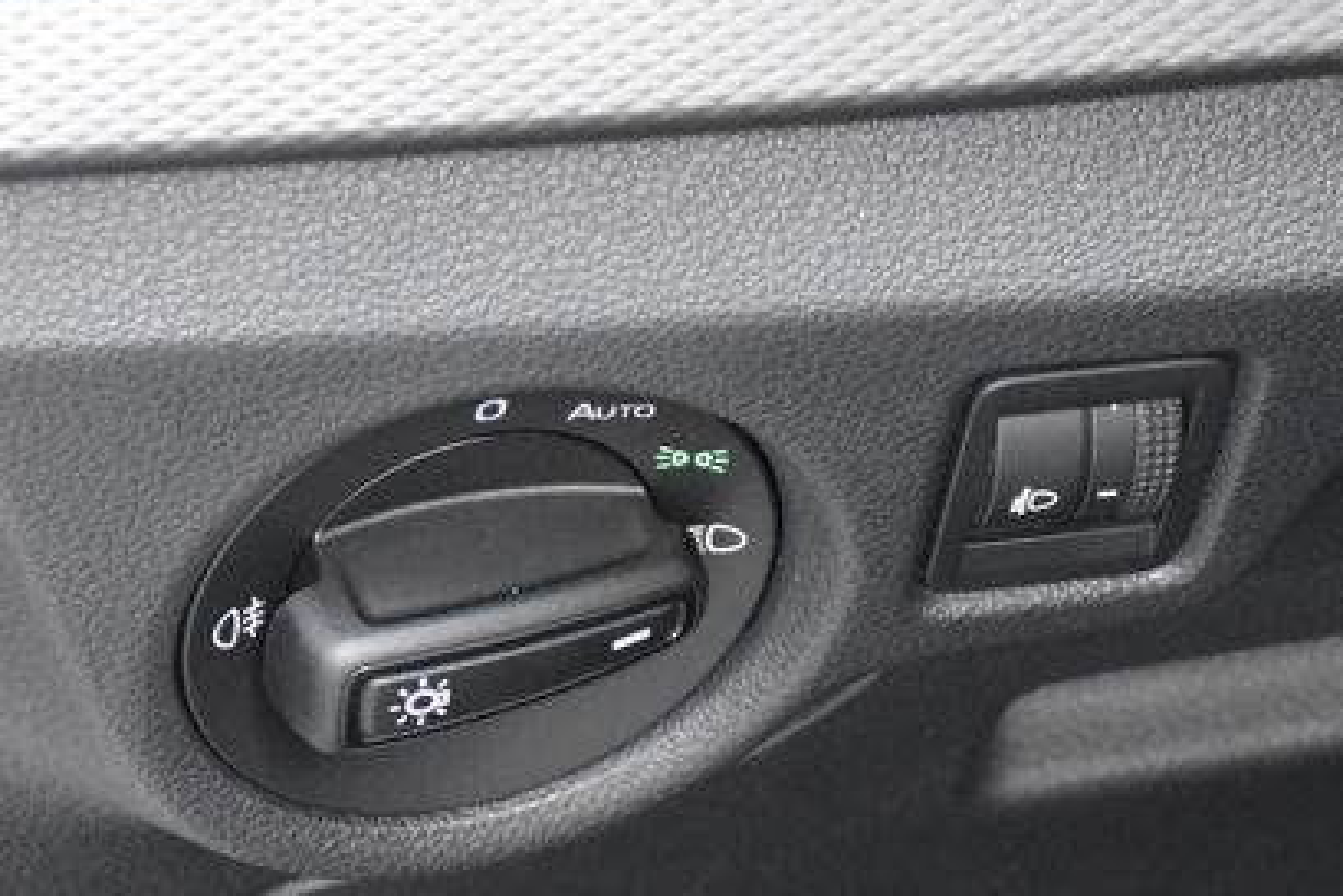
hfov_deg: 8.5
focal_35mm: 242
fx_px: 9031
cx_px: 722
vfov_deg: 5.7
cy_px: 546
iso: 6400
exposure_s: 1/125
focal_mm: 66
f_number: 5
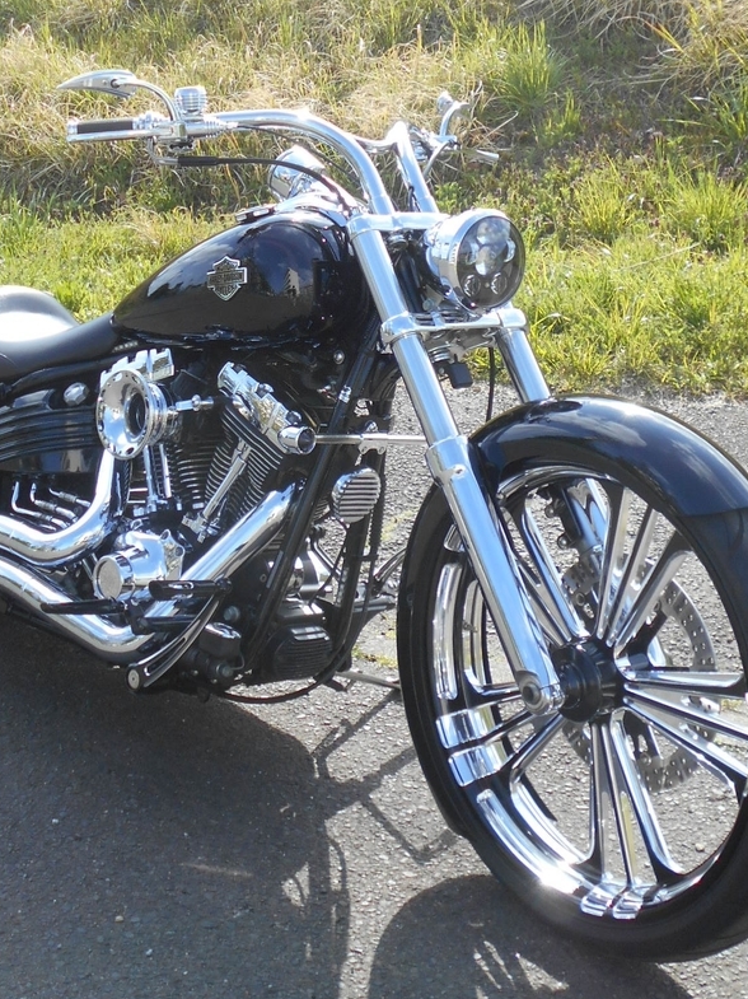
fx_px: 1499
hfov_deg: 28.0
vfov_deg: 36.5
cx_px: 317
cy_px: 354
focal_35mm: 52
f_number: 3.6
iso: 80
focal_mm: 5.8
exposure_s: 1/320
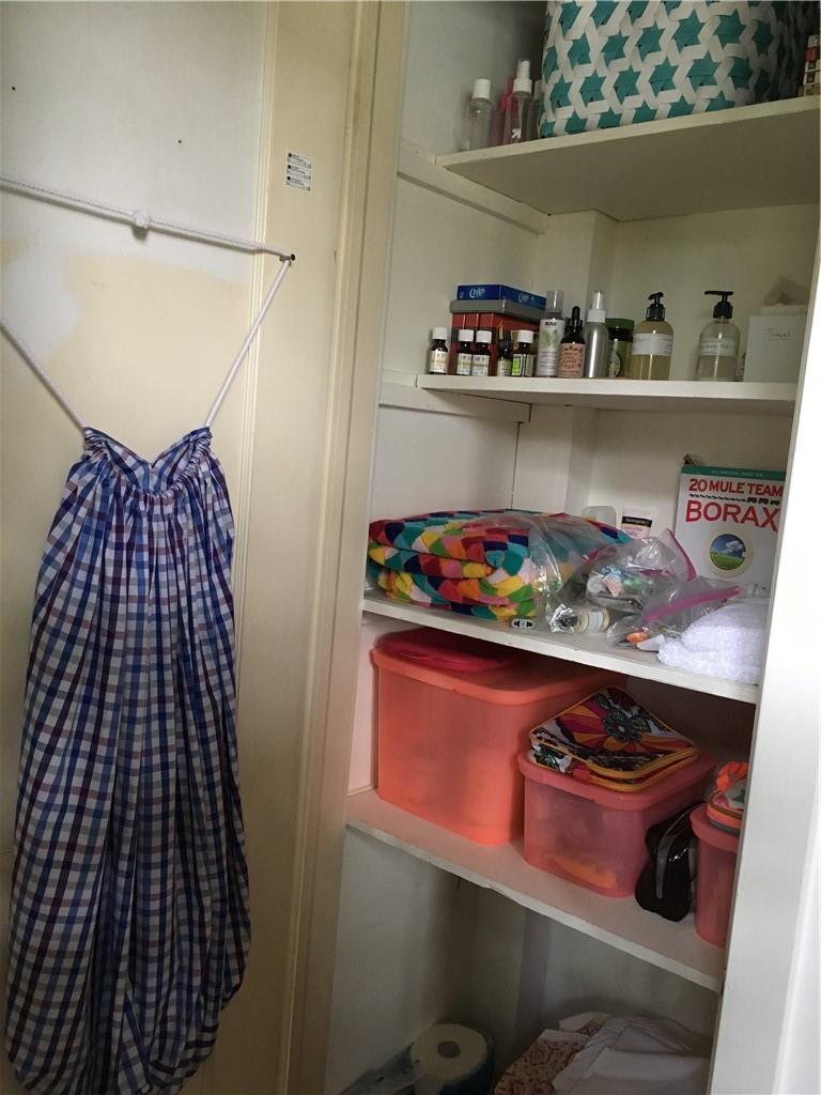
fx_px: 917
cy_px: 548
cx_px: 410
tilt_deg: -9.6
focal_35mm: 29
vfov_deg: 61.7
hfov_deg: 48.2
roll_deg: -4.3
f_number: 2.2
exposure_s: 1/30
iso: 160
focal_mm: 4.15
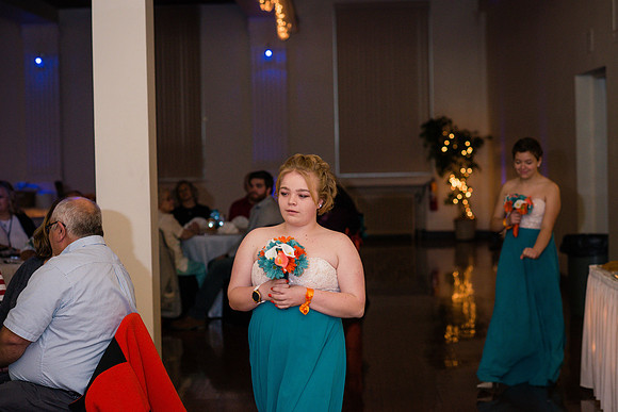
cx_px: 309
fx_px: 1459
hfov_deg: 23.9
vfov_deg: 16.1
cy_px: 206
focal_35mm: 85
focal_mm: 85
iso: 800
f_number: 3.2
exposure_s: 1/200
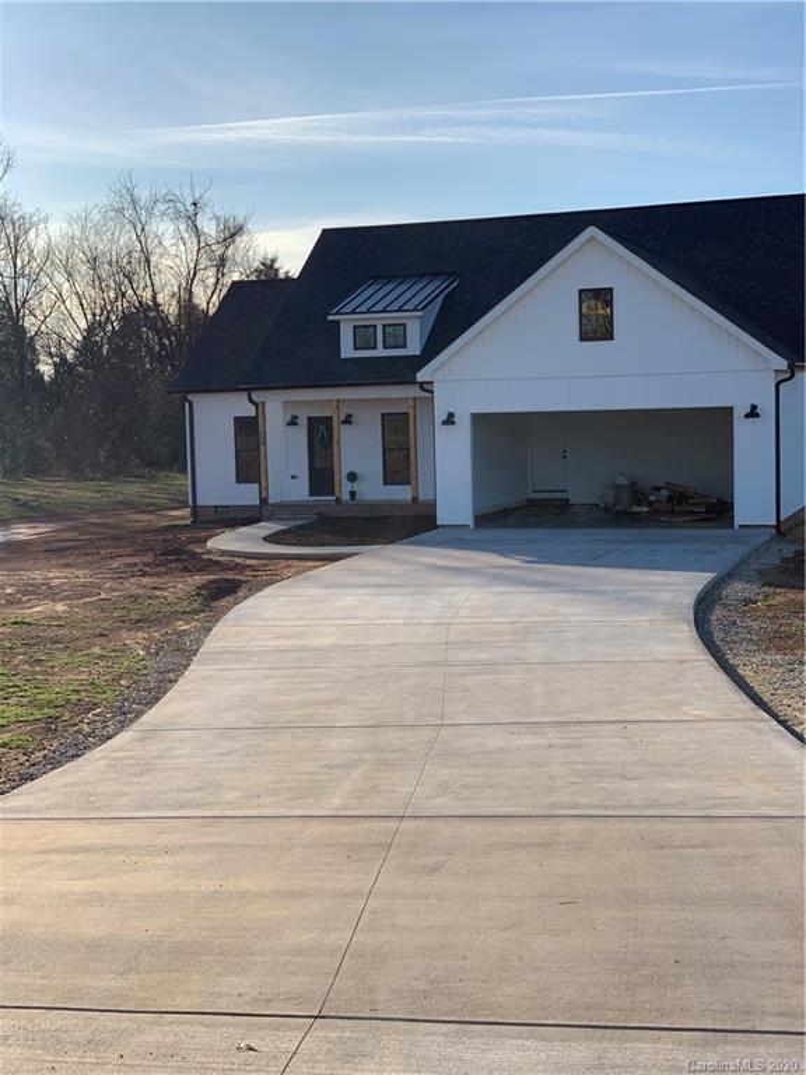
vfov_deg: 36.8
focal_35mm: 52
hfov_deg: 28.0
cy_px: 538
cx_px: 403
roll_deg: +1.1
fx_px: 1614
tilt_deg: -4.3
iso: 16
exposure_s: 1/1170
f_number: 2.4
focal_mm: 6
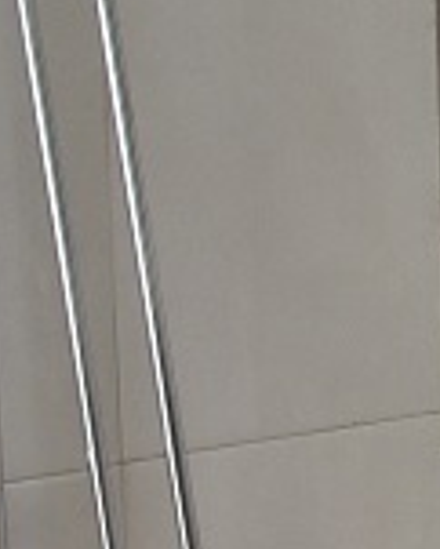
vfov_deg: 7.8
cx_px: 1207
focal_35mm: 246
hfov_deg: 5.9
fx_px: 4000
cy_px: 175
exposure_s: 1/160
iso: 800
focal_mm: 22
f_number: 6.3
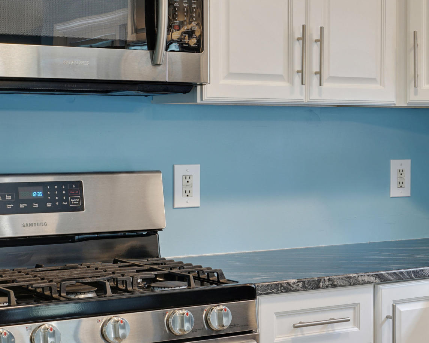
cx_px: 430
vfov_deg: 17.8
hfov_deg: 21.4
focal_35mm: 86
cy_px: 137
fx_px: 1092
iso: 100
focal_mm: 35
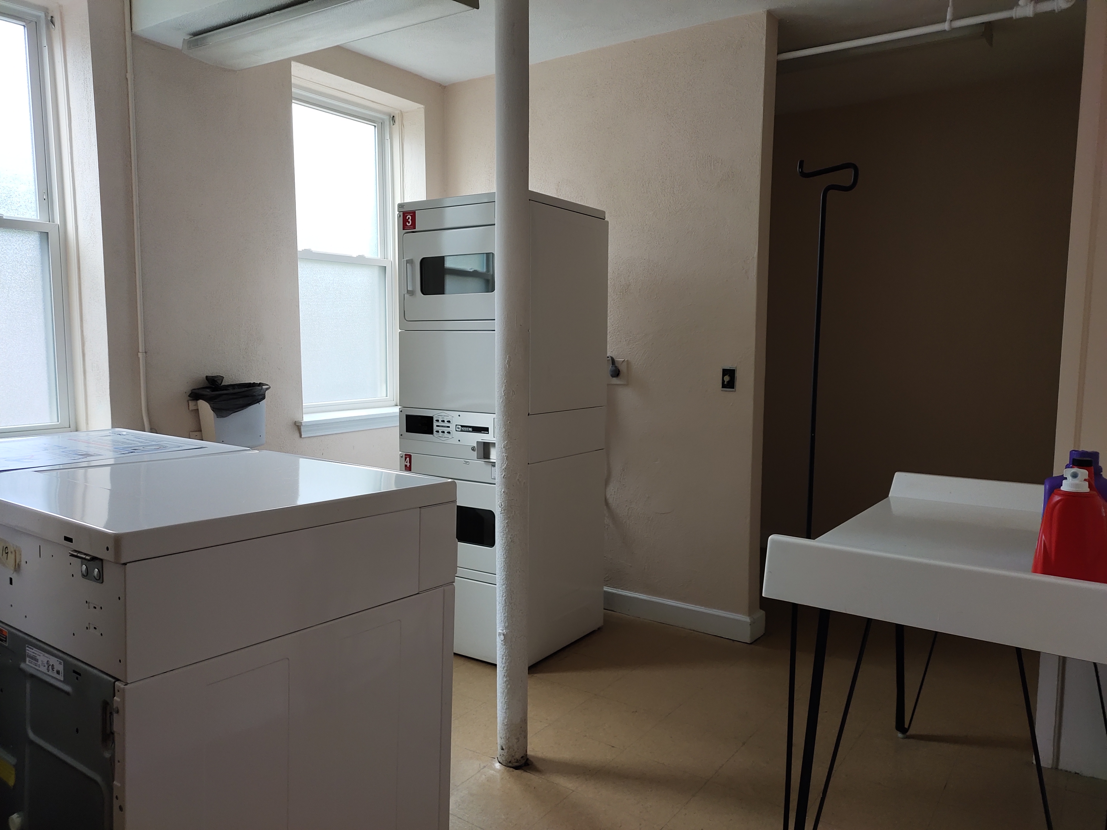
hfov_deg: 73.9
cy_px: 415
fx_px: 736
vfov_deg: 58.9
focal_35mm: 23
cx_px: 554
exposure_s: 1/100
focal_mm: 4.76
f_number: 1.79
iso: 429
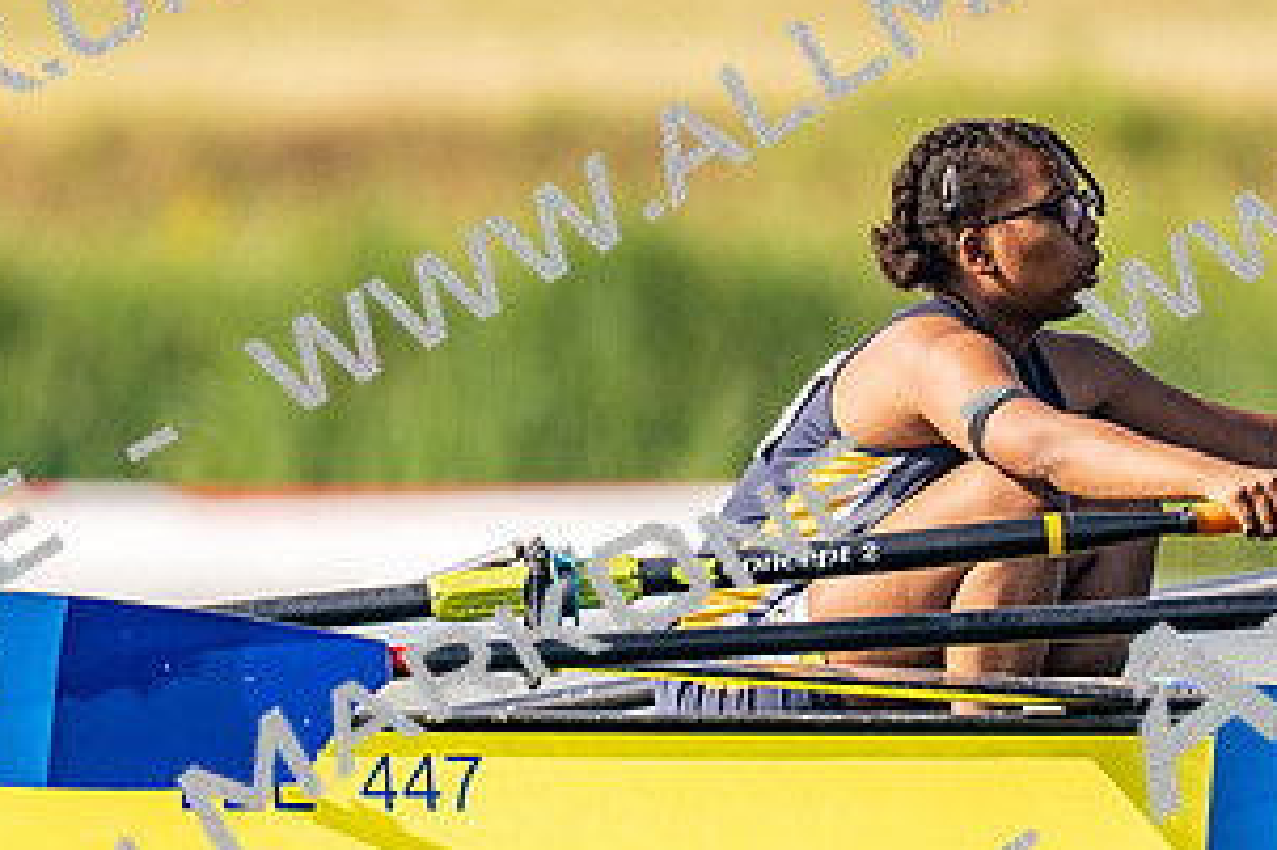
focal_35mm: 1727
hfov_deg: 1.2
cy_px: 423
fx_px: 61225
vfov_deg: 0.8
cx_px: 765
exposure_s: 1/2500
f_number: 4
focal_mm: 600
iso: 180
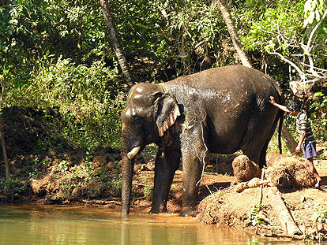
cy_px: 119
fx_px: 1304
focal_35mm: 138
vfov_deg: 10.8
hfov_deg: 14.3
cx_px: 171
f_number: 4.3
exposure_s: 1/67
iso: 50
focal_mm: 32.4
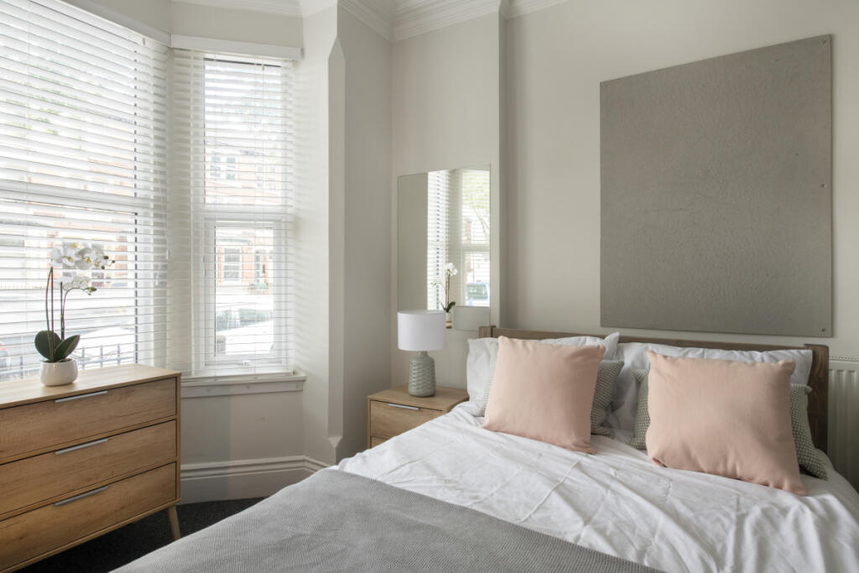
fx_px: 477
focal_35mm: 20
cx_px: 430
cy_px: 286
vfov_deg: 61.9
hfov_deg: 84.0
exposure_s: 1/2.5
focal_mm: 20
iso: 160
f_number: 11
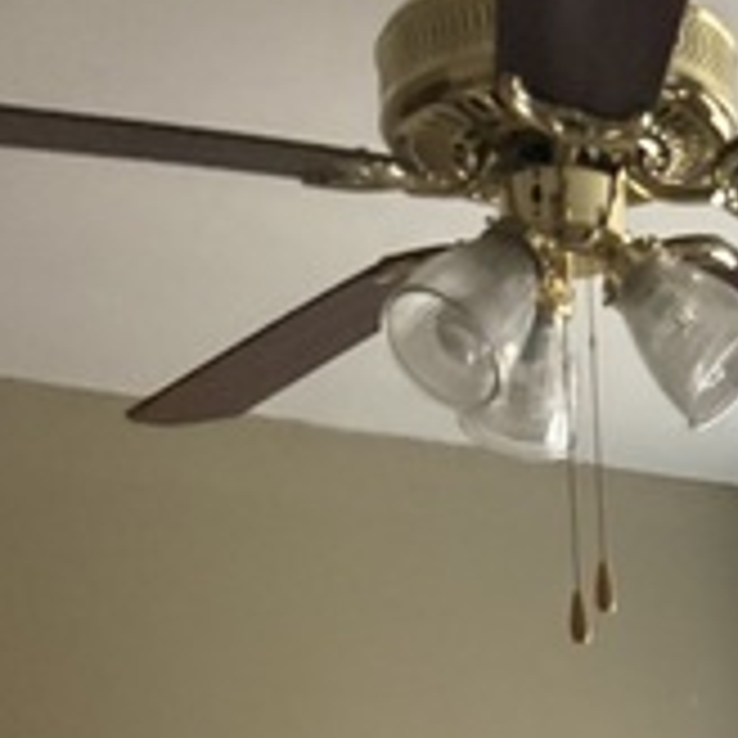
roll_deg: +1.7
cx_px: 742
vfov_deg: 16.6
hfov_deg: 19.6
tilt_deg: -7.9
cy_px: 1361
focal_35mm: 86
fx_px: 2074
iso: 800
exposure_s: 1/60
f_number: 1.78
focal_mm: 6.76
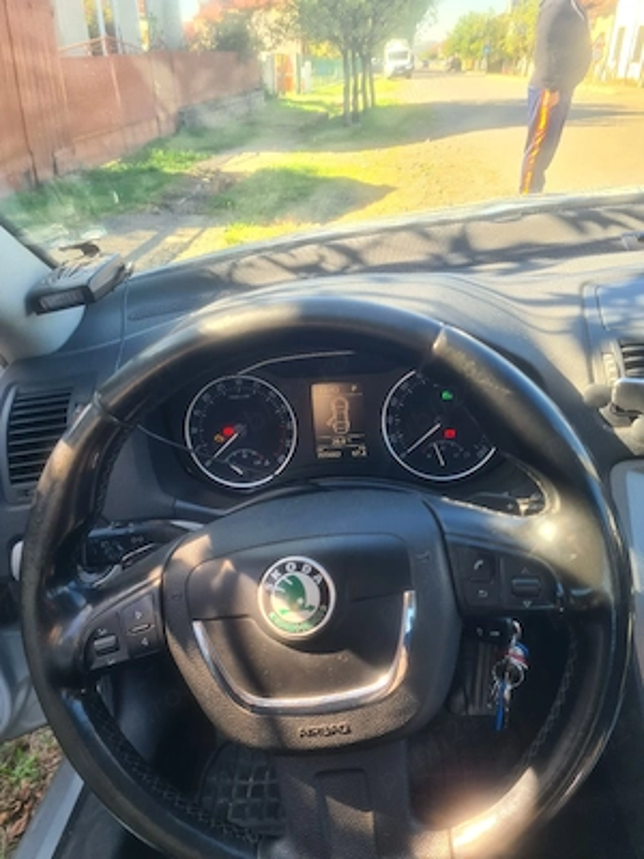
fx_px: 645
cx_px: 322
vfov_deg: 67.3
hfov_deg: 53.1
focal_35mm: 26
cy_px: 430
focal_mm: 5.4
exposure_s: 1/152
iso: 50
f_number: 1.8
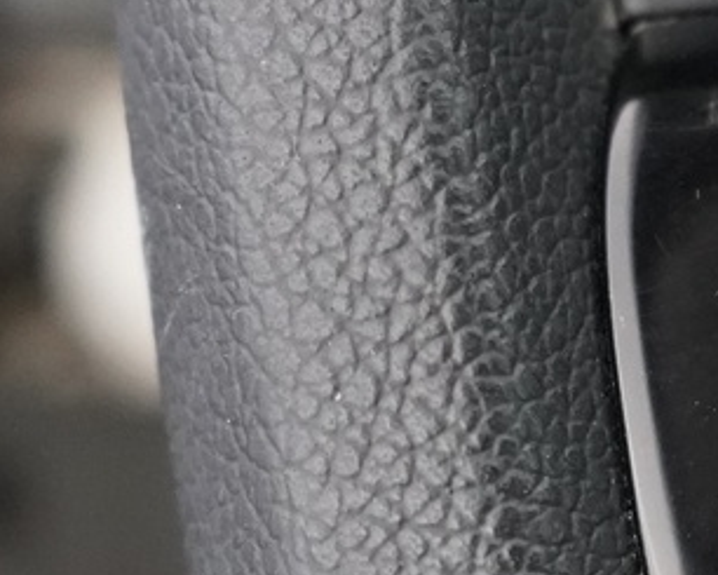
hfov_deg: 11.8
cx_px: 1183
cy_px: 352
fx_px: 3274
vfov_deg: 10.0
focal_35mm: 154
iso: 6400
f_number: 4
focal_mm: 31
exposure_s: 1/40
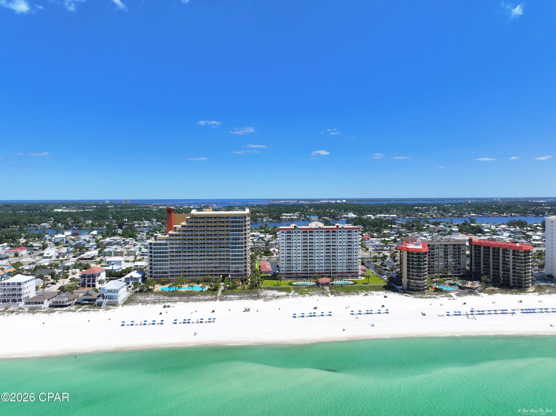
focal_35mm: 24
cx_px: 278
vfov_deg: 56.8
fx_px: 385
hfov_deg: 71.6
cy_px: 208
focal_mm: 12.29
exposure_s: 1/2500
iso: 130
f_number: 2.8
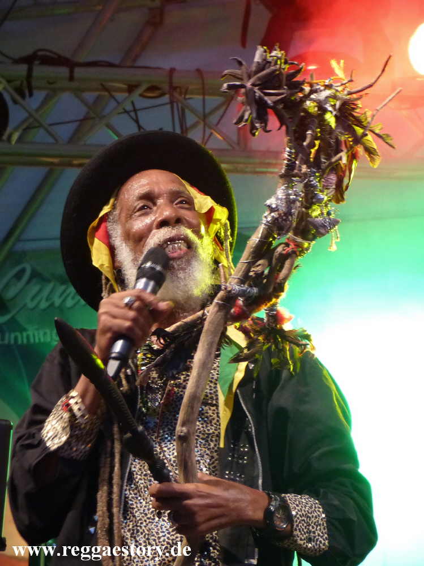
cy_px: 283
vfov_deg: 14.8
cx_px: 212
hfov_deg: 11.1
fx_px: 2174
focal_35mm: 133
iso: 400
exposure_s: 1/80
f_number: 2.8
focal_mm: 23.9
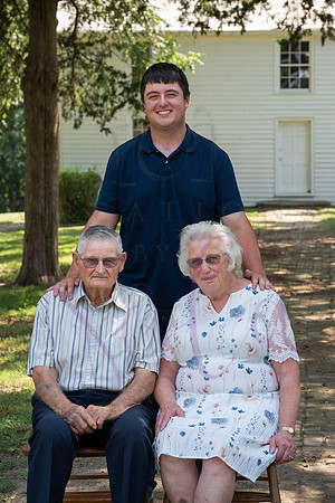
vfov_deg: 20.6
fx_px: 1382
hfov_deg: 13.8
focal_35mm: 99
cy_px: 252
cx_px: 168
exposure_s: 1/160
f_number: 8
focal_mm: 99
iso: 400
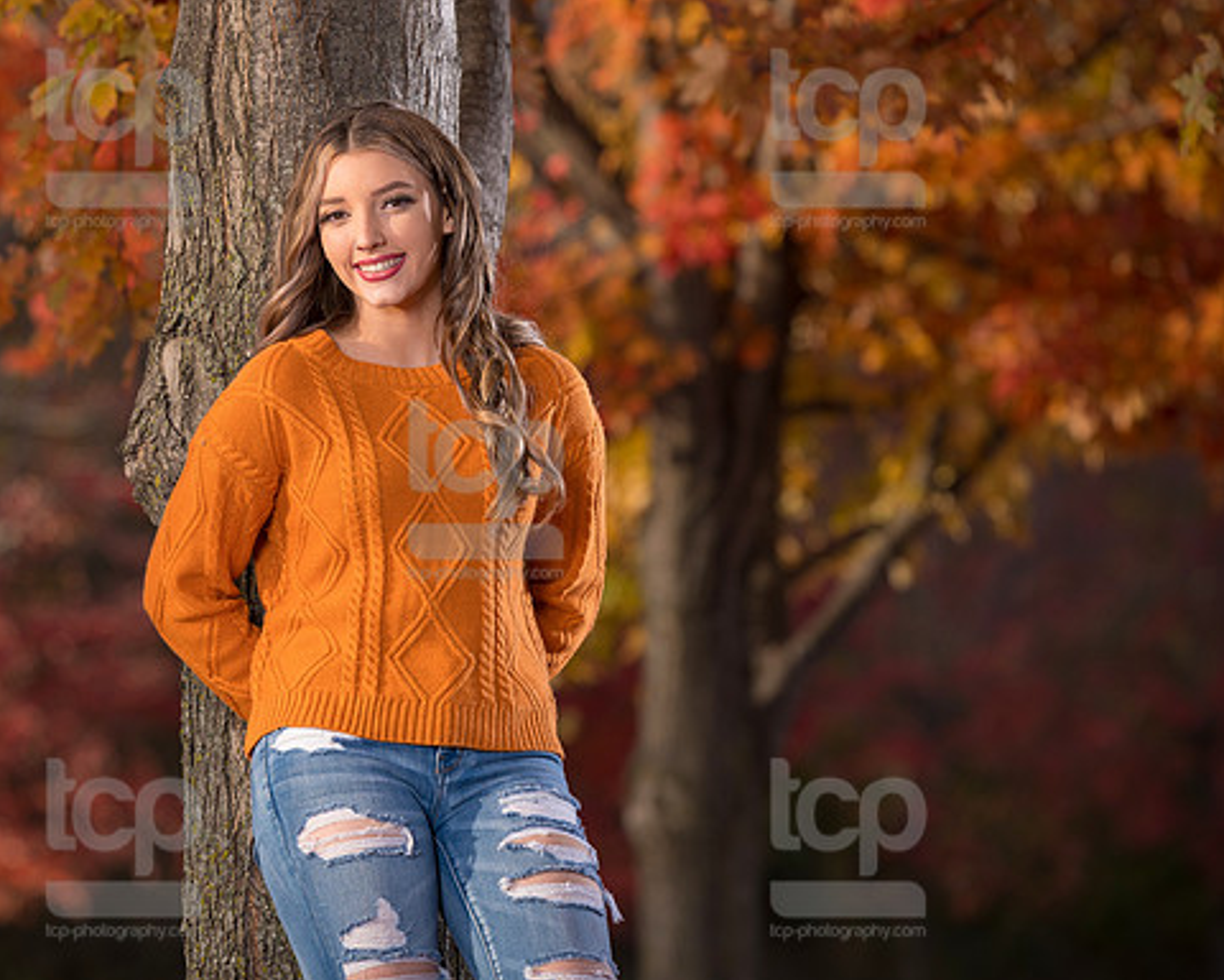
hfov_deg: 7.2
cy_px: 410
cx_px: 391
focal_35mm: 270
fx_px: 9781
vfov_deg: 5.7
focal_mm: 200
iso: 50
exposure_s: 1/250
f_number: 4.5
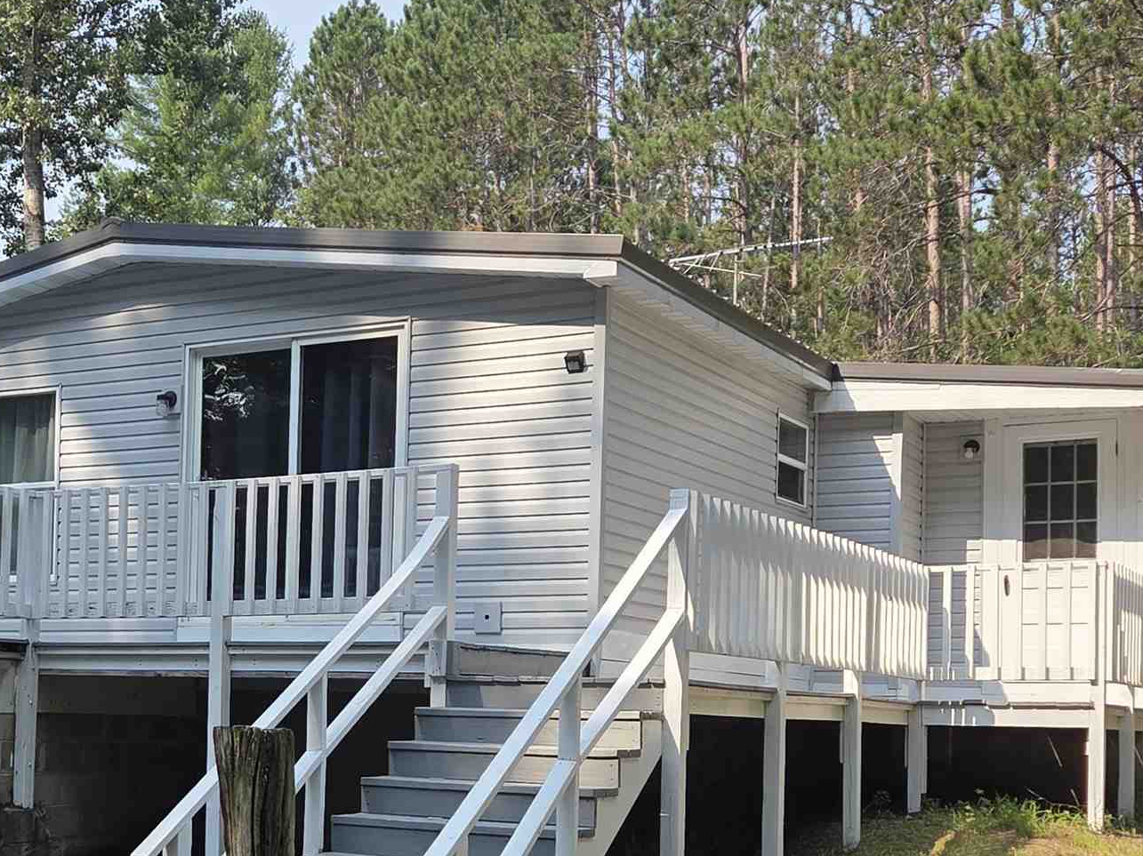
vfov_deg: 26.2
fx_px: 1816
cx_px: 262
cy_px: 644
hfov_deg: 34.1
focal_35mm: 55
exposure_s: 1/2134
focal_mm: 5.4
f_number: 1.8
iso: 80
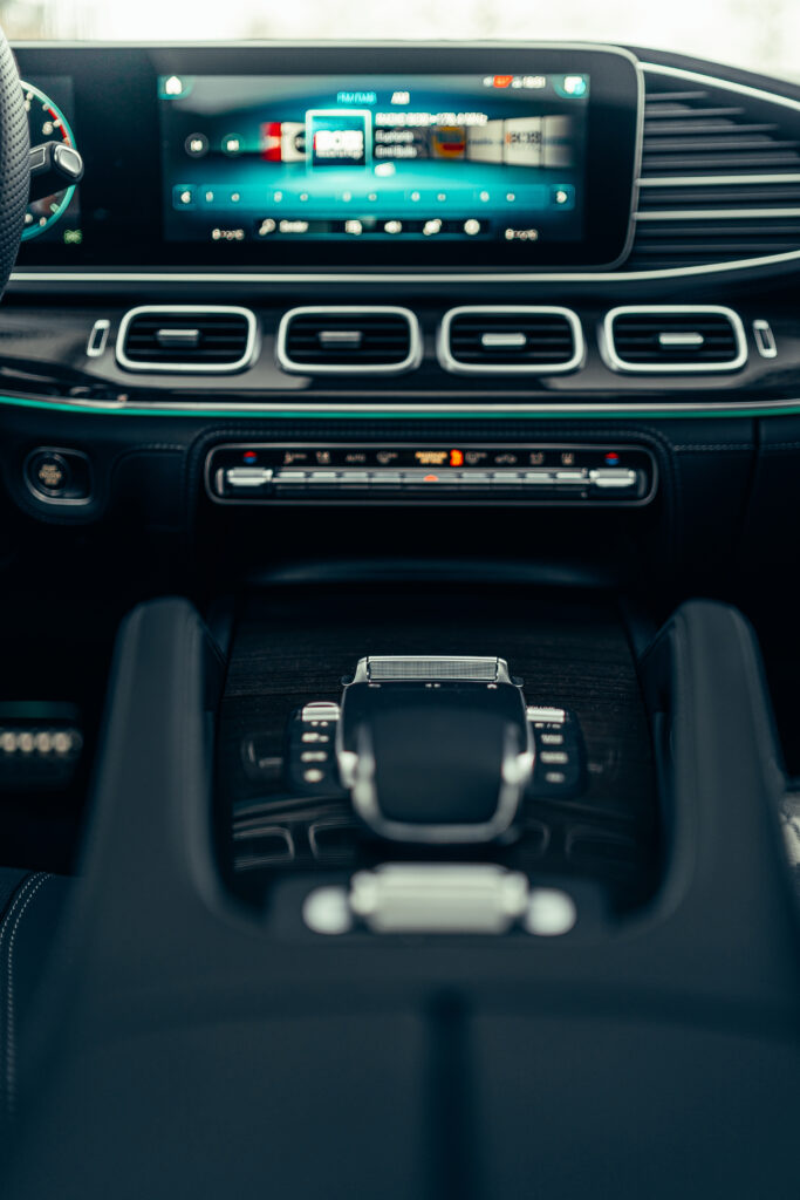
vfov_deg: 54.4
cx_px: 400
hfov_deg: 37.9
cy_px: 600
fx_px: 1166
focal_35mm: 35
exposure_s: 1/20
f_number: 1.4
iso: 64
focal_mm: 35
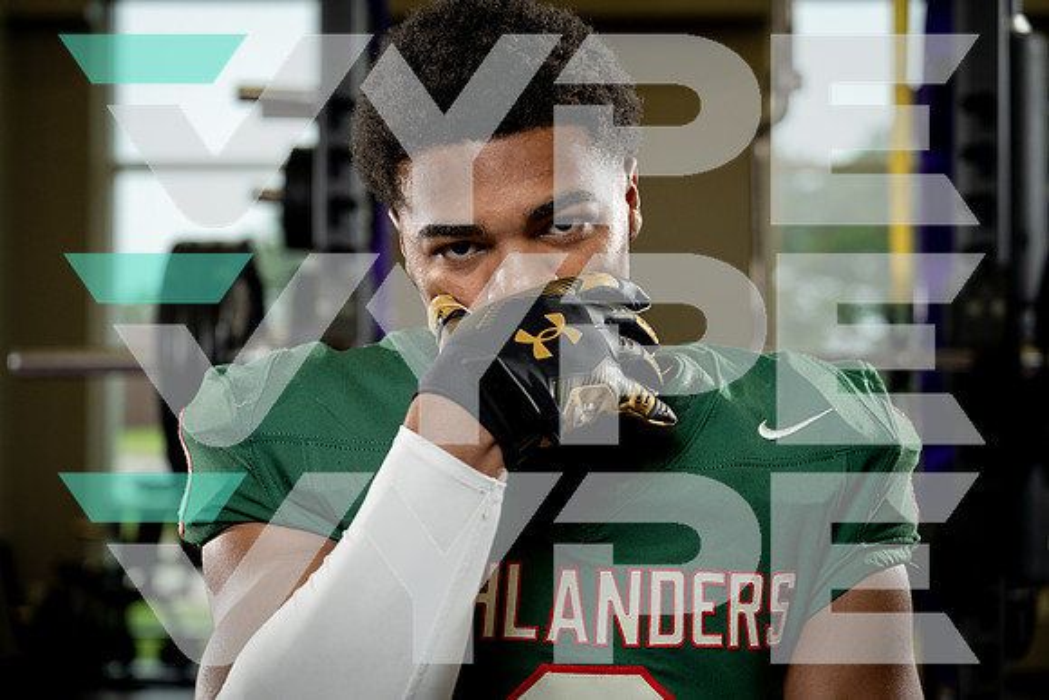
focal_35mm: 70
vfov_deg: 19.5
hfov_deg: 28.8
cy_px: 350
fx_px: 2040
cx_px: 524
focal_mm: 70
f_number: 4
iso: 640
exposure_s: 1/250
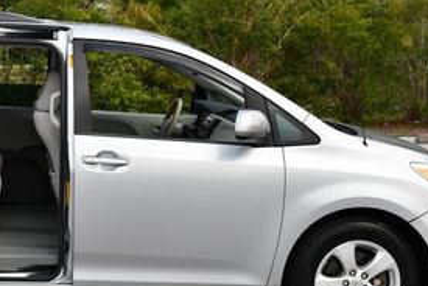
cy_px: 107
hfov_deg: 21.4
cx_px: 36
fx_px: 1107
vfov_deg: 14.7
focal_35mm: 93
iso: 200
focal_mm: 20
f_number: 8
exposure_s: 1/250
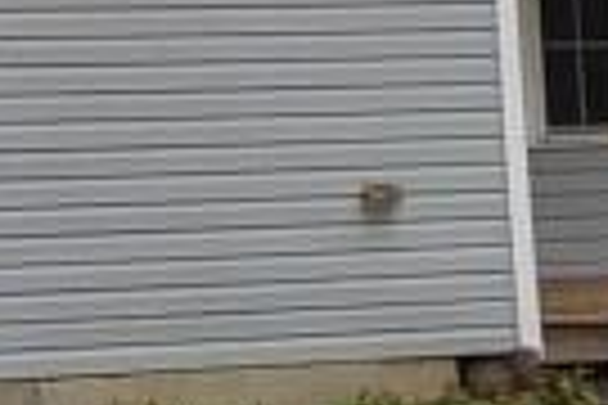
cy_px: -333
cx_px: -302
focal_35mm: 167
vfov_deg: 7.9
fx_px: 2820
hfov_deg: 11.8
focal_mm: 4.1
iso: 125
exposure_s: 1/160
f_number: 3.3
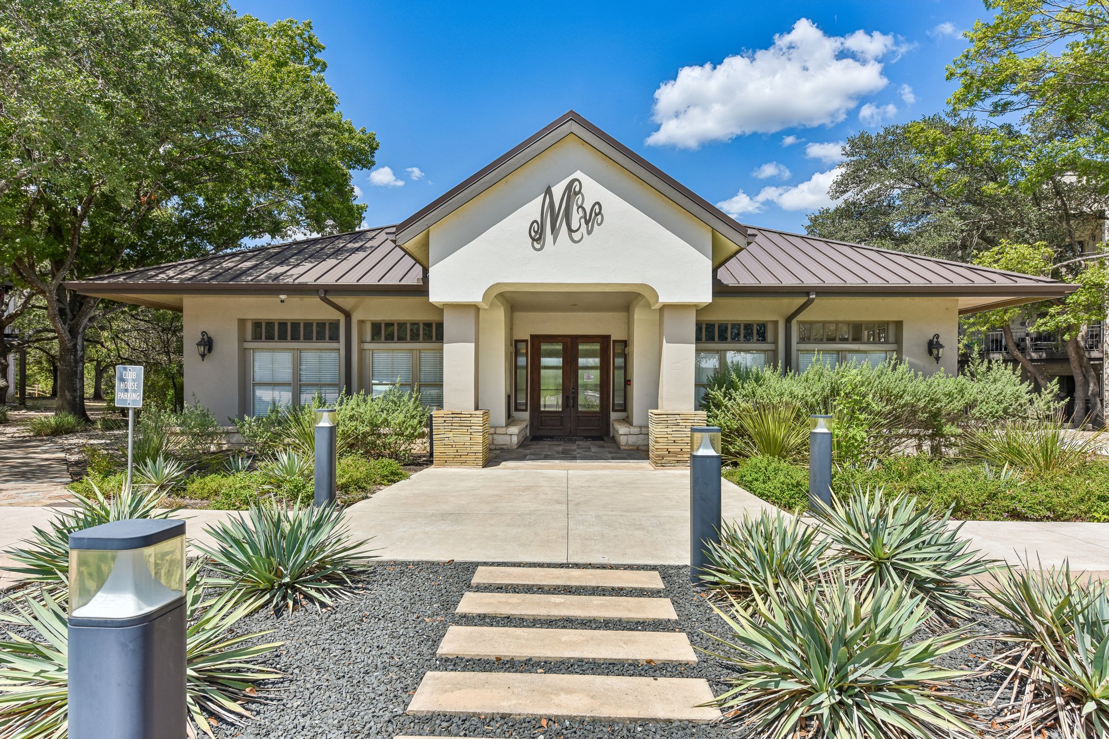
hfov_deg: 86.9
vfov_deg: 64.5
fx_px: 585
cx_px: 554
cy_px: 370
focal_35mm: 19
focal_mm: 19
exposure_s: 1/400
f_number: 8
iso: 100
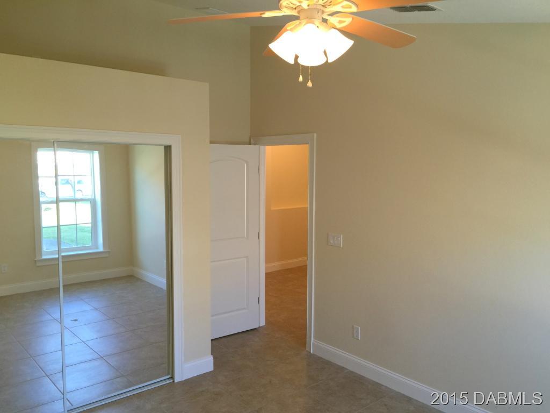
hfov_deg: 61.7
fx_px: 461
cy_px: 206
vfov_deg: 48.2
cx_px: 275
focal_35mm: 29
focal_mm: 4.15
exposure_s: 1/30
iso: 32
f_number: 2.2
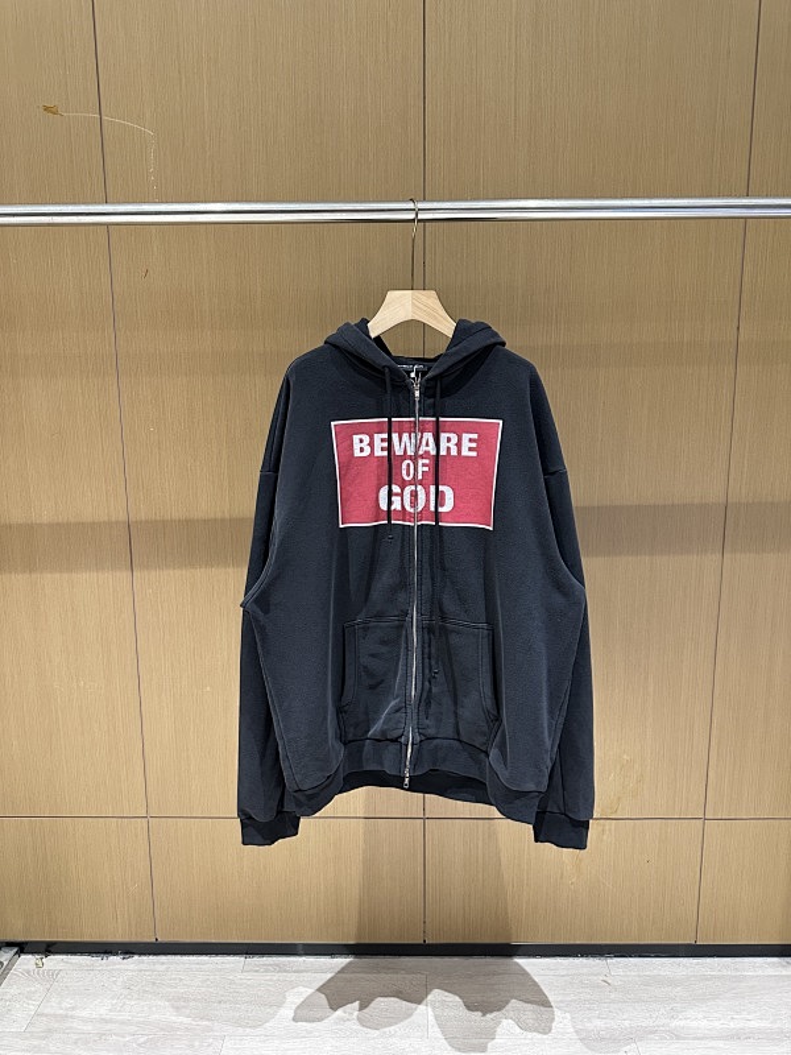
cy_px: 528
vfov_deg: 71.6
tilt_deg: -9.9
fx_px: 731
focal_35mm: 24
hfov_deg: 56.8
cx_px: 396
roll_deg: -0.1
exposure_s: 1/50
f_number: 1.78
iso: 640
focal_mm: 6.86
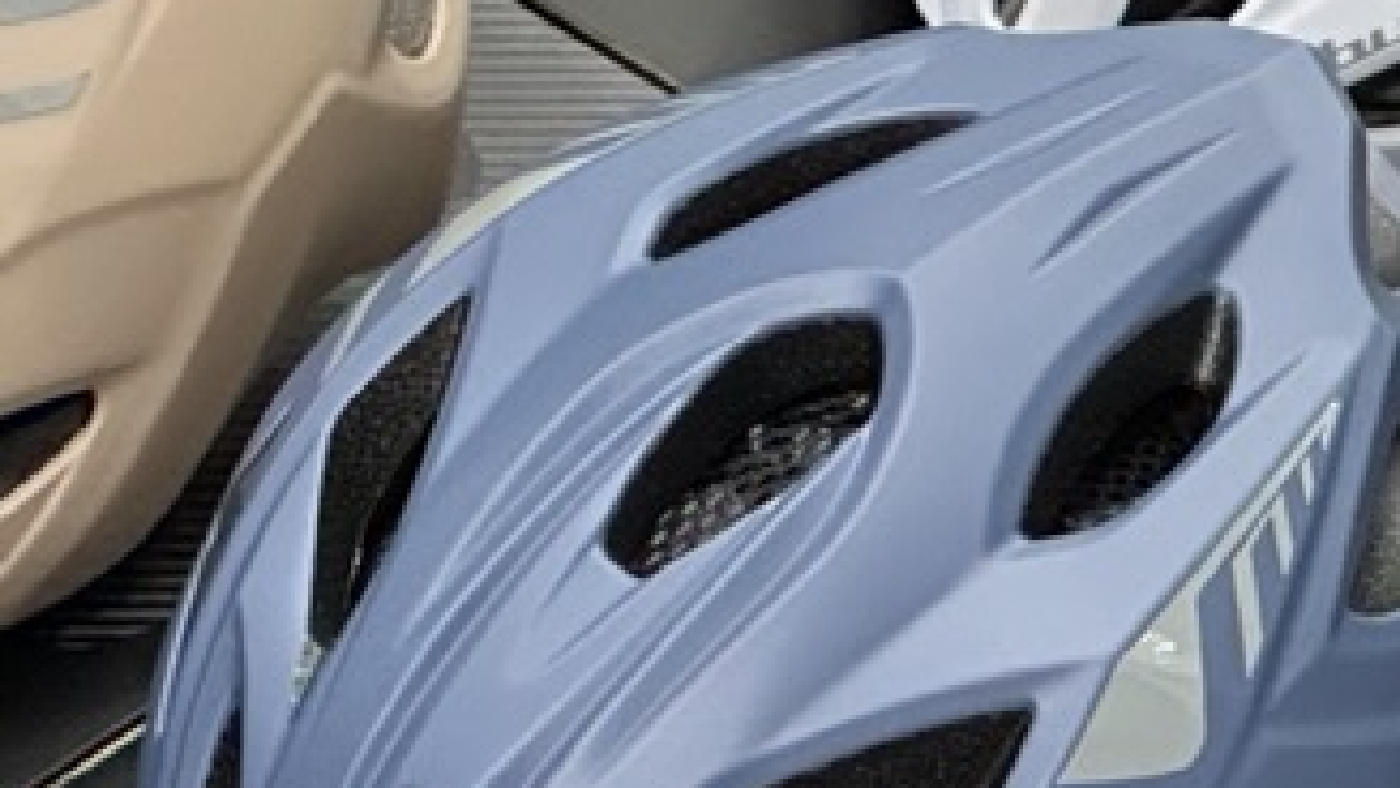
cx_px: 959
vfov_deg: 3.7
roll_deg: -5.1
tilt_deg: -42.3
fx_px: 12177
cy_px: 985
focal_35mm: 328
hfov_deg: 6.6
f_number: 2.8
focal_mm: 9
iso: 500
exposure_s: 1/50
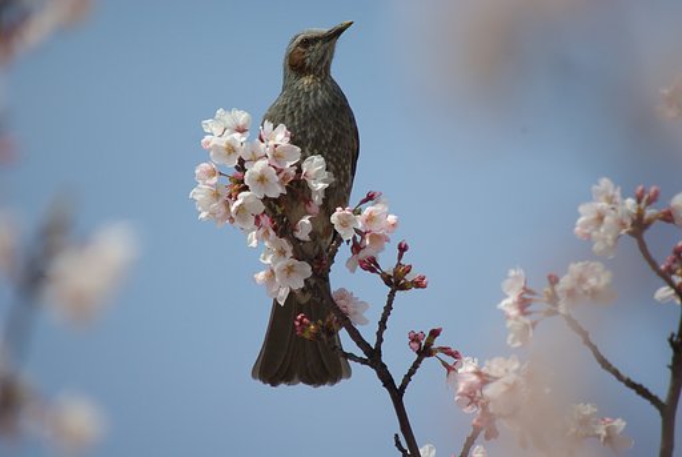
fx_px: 14229
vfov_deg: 1.8
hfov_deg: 2.7
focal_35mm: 750
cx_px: 341
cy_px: 228
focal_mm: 500
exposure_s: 1/1000
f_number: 6.7
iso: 200
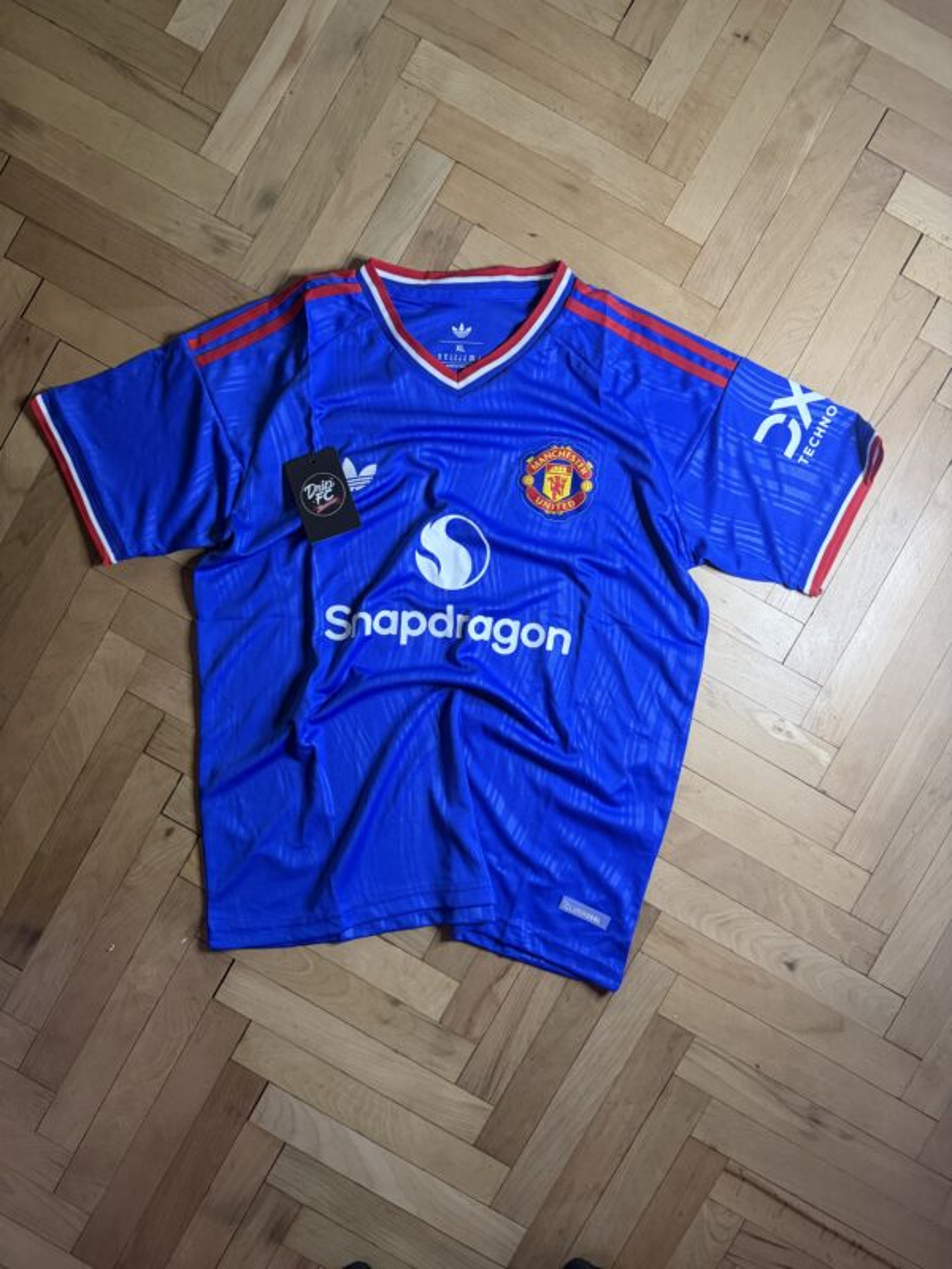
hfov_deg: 56.8
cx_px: 476
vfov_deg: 71.6
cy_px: 634
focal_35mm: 24
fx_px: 880
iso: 640
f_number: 1.78
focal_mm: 6.76
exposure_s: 1/60
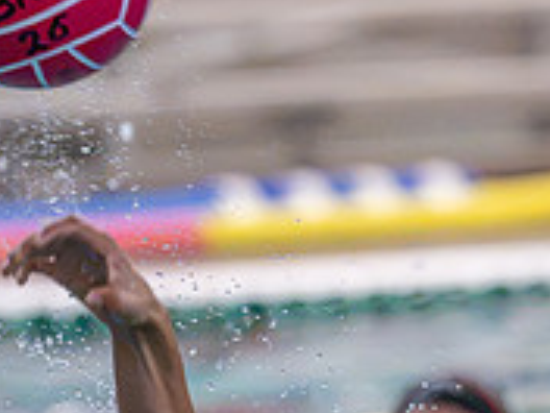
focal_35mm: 810
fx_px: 12870
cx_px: 497
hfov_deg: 2.4
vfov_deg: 1.8
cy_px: 339
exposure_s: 1/1000
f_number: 2.8
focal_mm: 185
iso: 14400
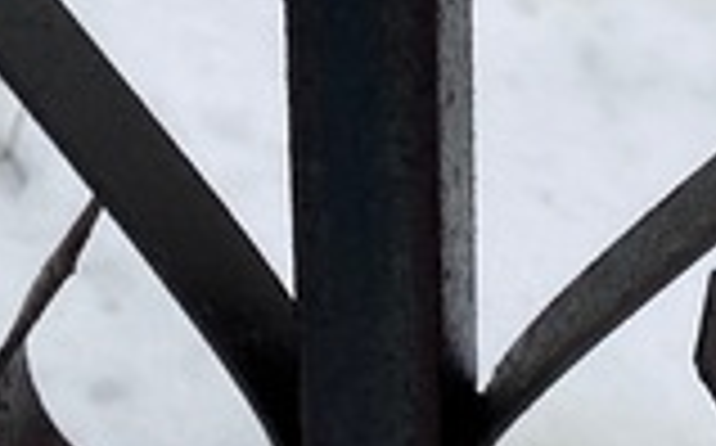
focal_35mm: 139
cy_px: -824
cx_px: 185
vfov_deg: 8.2
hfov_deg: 15.0
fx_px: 2709
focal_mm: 4.25
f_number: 1.8
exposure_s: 1/171
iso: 32
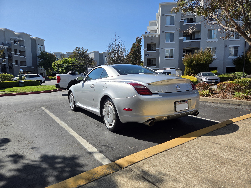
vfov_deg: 58.9
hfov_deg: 73.9
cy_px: 94
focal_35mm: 23
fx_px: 167
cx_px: 126
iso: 32
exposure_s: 1/3333
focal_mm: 5.4
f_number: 1.8
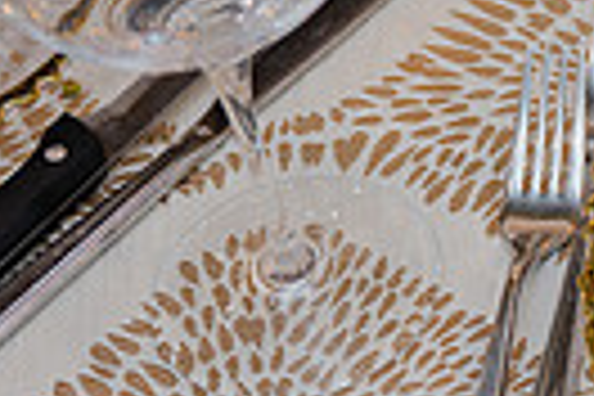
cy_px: 128
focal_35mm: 206
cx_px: 1120
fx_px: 3399
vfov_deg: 6.7
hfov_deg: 9.4
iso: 1250
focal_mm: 47
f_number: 2.8
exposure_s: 1/50
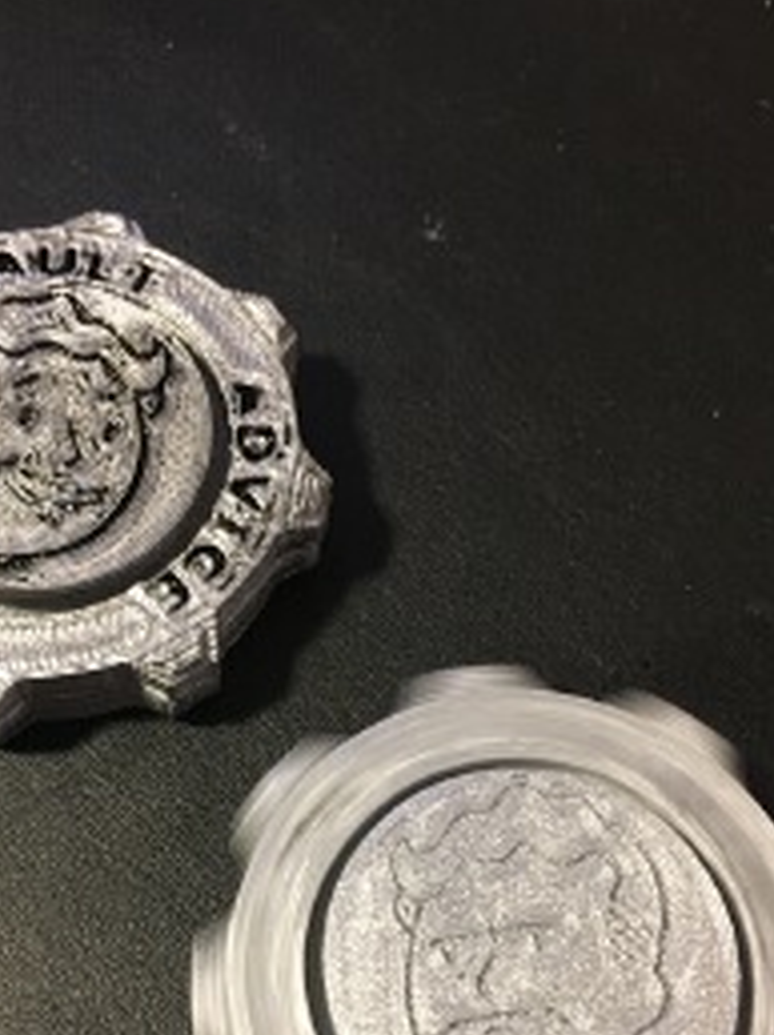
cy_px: 770
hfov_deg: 32.0
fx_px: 1344
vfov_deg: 41.0
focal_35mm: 45
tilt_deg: -68.9
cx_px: 293
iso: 200
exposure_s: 1/17
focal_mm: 4.15
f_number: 2.2
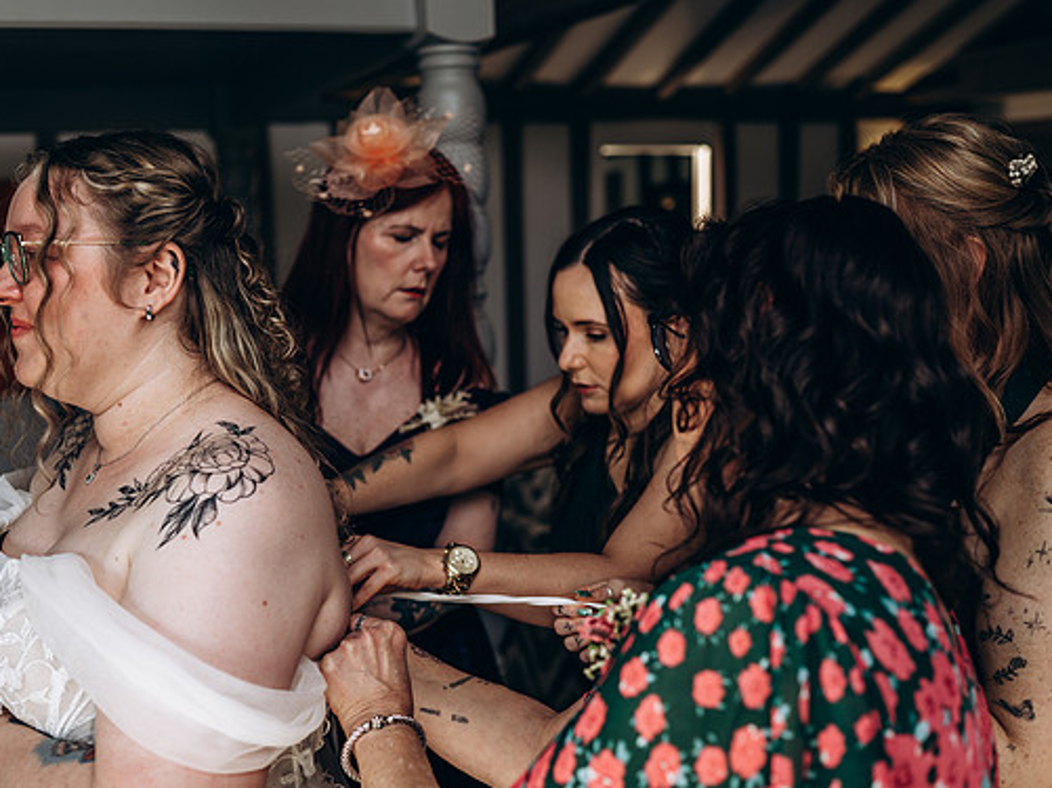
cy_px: 402
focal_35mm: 39
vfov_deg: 36.8
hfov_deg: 47.7
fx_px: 1184
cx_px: 447
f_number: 2.5
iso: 160
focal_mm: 35
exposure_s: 1/125
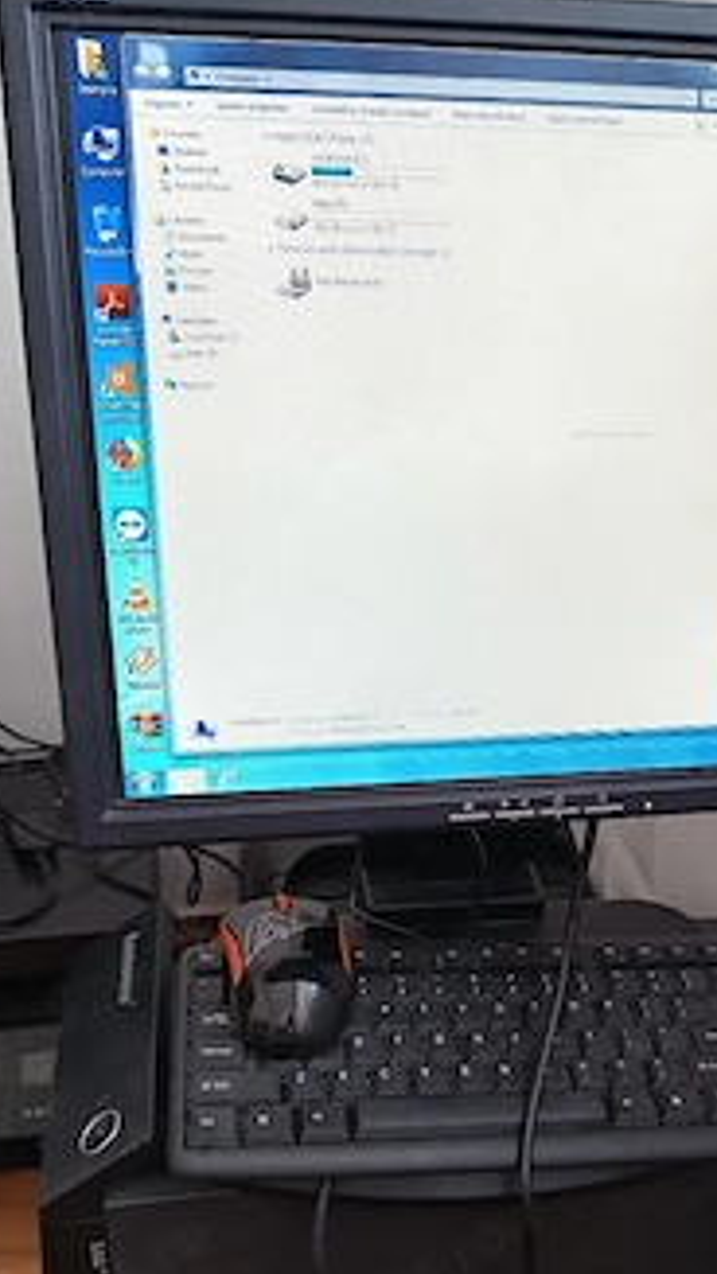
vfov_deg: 55.0
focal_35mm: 36
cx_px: 460
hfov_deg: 32.6
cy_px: 752
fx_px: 1216
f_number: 1.8
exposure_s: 1/25
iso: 403
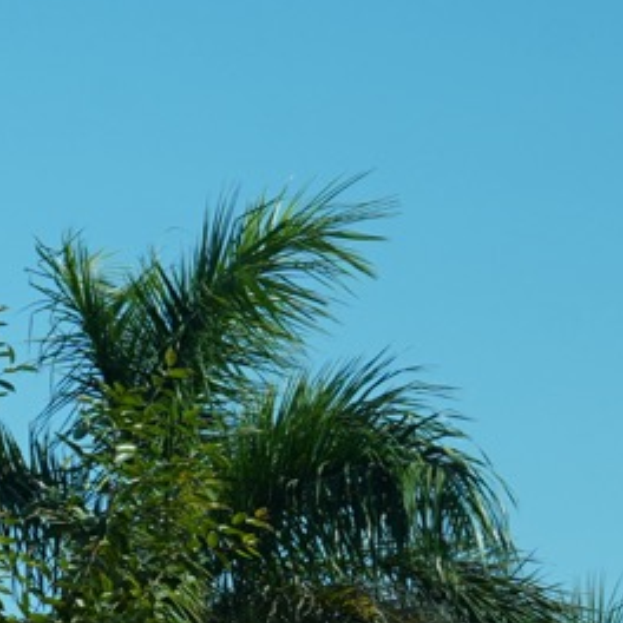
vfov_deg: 9.9
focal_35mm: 173
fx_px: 3523
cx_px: -1142
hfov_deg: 8.7
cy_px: 774
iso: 100
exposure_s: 1/160
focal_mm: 28
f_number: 9
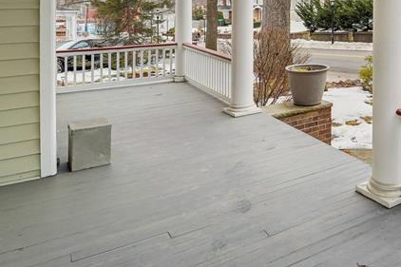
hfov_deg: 49.4
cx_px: 365
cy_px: 0
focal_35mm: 34
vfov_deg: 35.2
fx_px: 379
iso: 400
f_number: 8
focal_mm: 14
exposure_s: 1/320
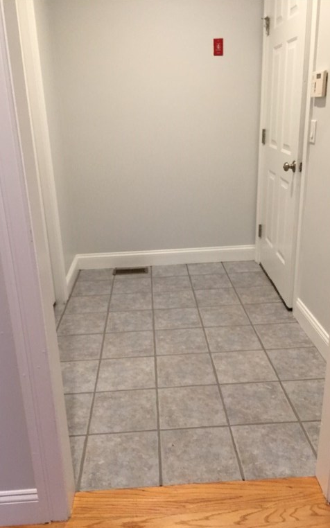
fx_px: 446
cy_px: 264
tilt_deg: -19.3
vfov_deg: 61.2
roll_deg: +2.6
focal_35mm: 31
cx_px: 166
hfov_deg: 40.6
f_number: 2.2
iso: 125
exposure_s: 1/30
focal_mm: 4.15
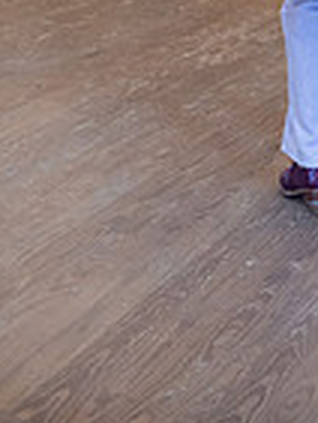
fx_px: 1052
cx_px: 351
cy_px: -228
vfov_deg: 19.5
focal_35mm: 86
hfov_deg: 16.7
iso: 1600
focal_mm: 28
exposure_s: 1/200
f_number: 3.5
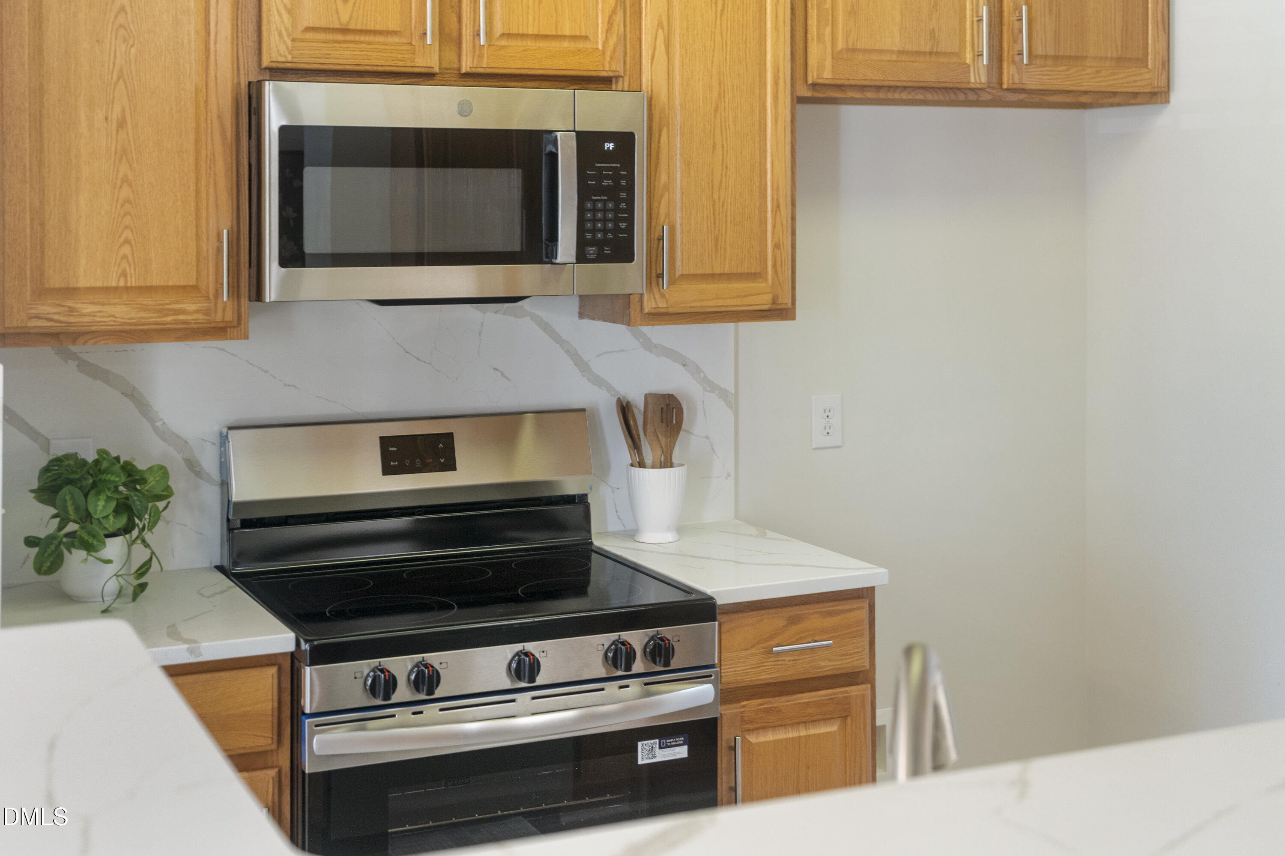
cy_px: 428
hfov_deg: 41.9
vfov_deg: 28.6
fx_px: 1678
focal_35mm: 47
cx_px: 642
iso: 3200
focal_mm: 47
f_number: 4.5
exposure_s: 1/15
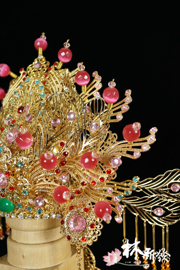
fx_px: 262
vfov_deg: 54.4
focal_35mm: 35
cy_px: 135
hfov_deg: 37.9
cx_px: 90
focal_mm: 35
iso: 1600
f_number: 5.6
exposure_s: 1/125
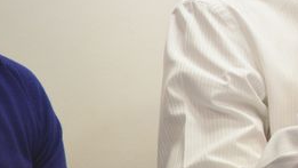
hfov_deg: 4.4
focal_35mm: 488
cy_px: -62
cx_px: 425
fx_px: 3857
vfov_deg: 2.5
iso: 2200
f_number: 3.5
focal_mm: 160
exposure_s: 1/125
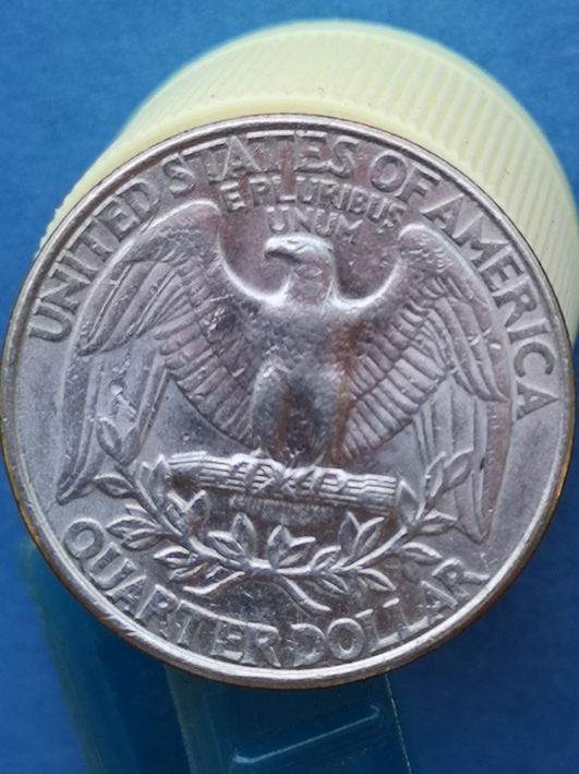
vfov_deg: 17.3
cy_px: 387
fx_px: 2545
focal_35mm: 114
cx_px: 290
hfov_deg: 13.0
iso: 50
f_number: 1.8
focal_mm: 5.58
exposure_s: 1/232
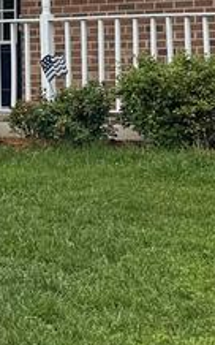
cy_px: -272
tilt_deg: +14.7
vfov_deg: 11.6
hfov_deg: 7.6
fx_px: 1577
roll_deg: -2.7
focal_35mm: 168
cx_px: -163
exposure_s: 1/4950
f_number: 1.78
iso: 80
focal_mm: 6.76
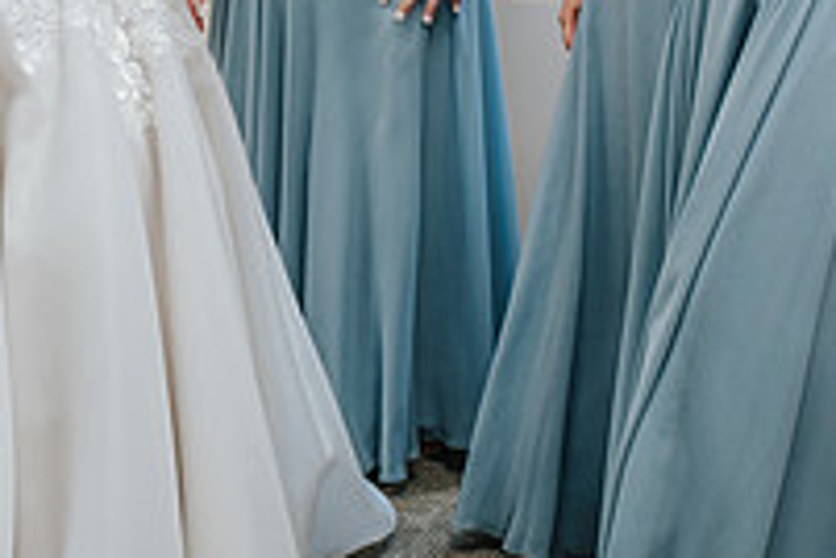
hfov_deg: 19.8
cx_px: 54
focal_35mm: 101
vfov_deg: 13.4
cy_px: 52
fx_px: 2345
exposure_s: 1/125
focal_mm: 35
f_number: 2.8
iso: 560
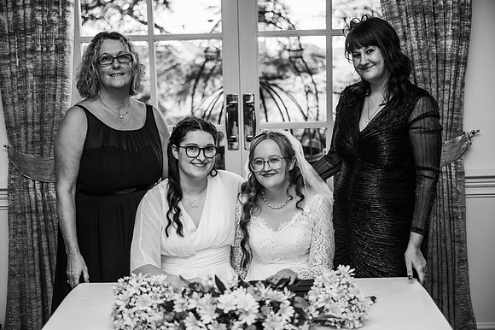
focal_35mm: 51
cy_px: 165
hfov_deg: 38.9
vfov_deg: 26.5
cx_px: 248
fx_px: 701
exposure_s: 1/200
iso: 100
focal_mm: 51
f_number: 2.8
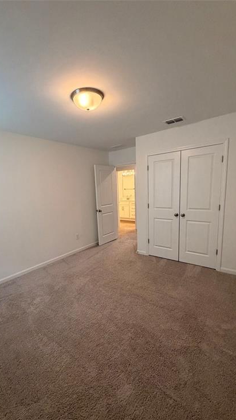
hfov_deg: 66.9
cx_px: 104
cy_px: 220
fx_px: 178
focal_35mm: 16
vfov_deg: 99.3
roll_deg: +2.8
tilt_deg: -9.3
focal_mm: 2.22
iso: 320
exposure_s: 1/120
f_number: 2.2
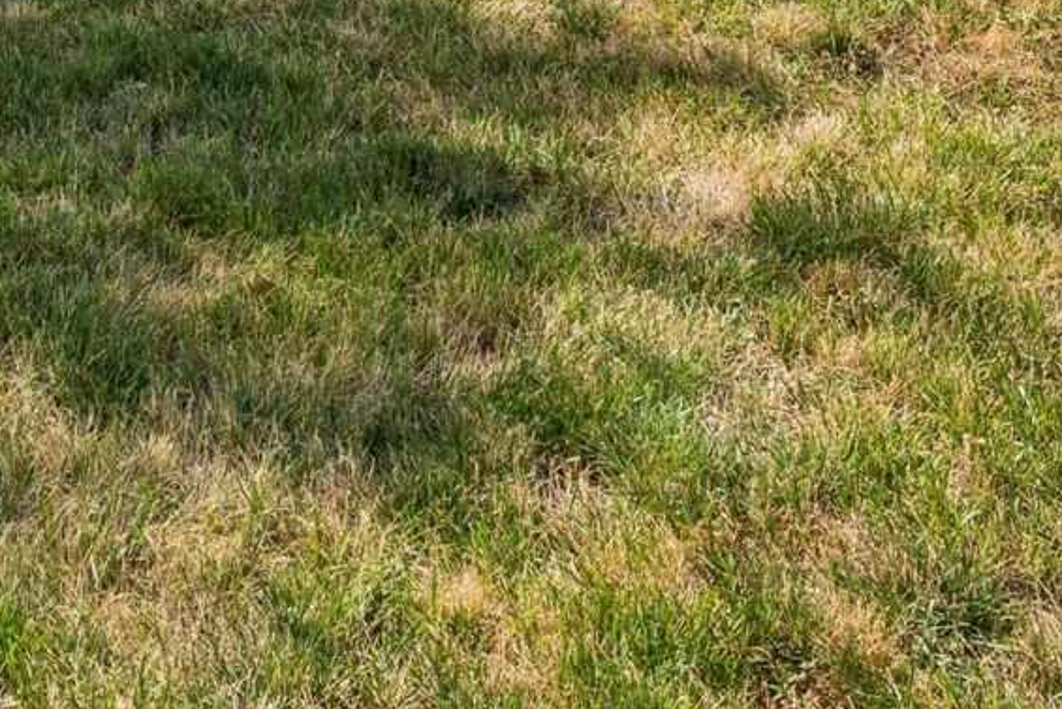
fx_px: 2615
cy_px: -839
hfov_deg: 21.4
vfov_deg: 12.8
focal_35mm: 89
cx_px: -194
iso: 400
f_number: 13
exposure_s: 1/250
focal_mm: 16.3
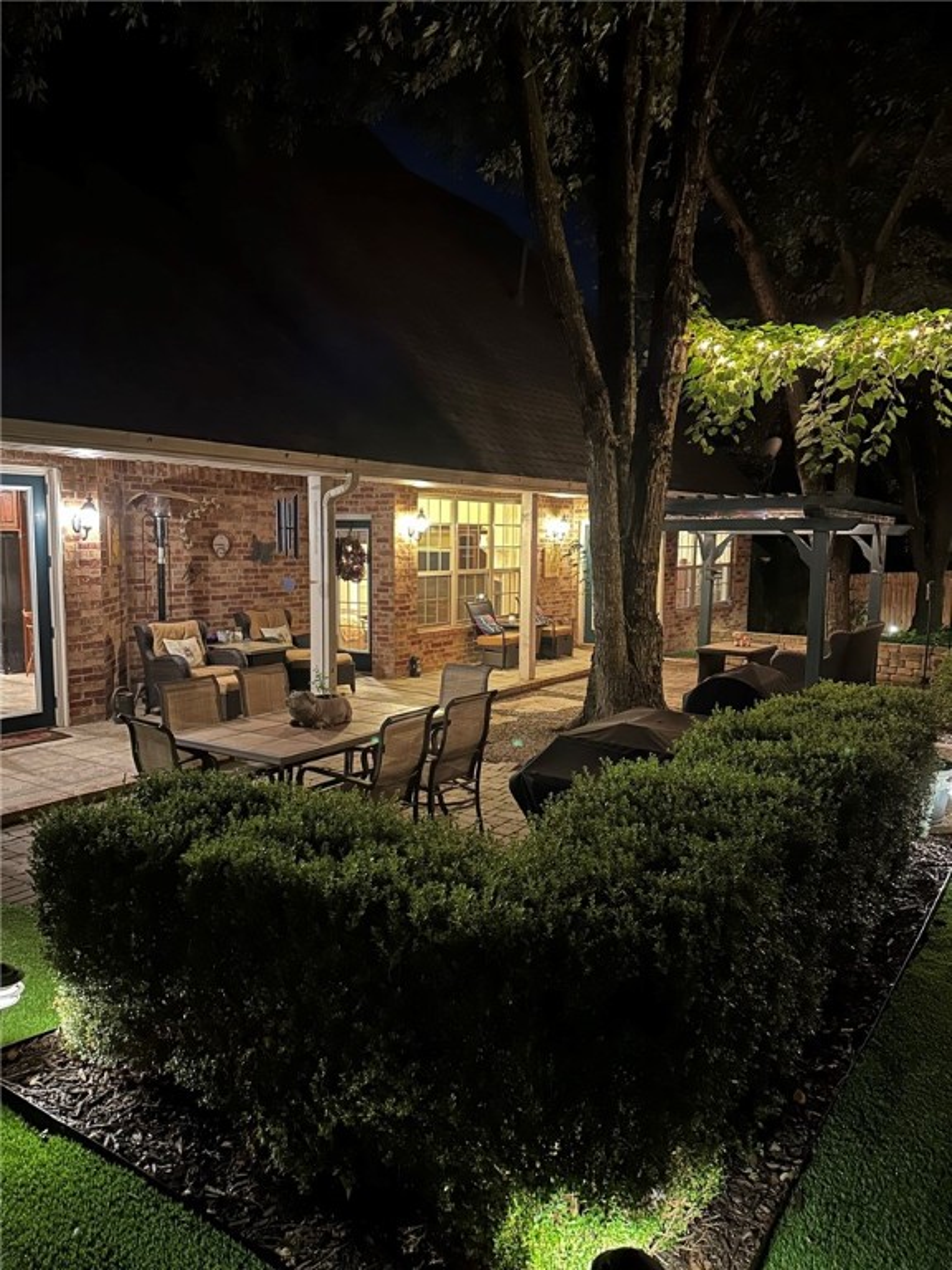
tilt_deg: -6.3
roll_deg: -0.4
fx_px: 880
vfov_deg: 71.6
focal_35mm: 24
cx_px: 476
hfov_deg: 56.8
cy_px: 635
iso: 1600
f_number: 1.78
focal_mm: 6.86
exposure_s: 1/9
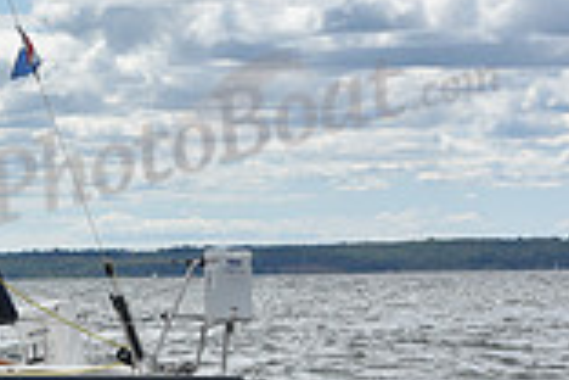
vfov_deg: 5.3
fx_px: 4125
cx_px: -201
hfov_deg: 7.8
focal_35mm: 261
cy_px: 371
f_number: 9
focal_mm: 70
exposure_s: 1/800
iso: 250
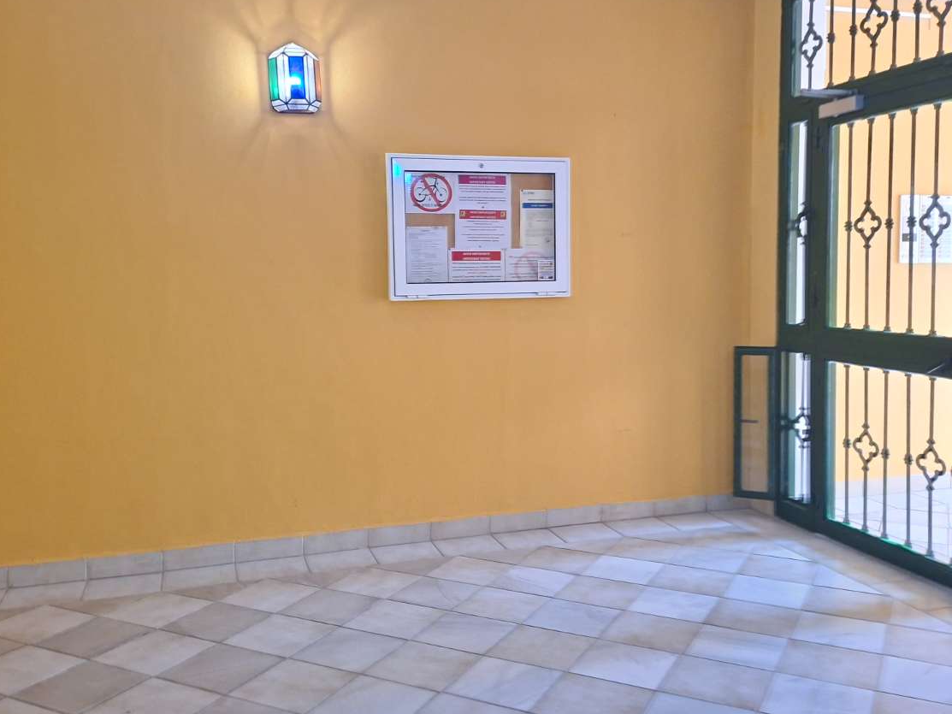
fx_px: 853
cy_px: 319
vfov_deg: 45.4
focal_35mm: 31
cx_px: 471
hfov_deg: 58.3
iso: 500
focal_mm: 5.54
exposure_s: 1/25
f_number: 1.8
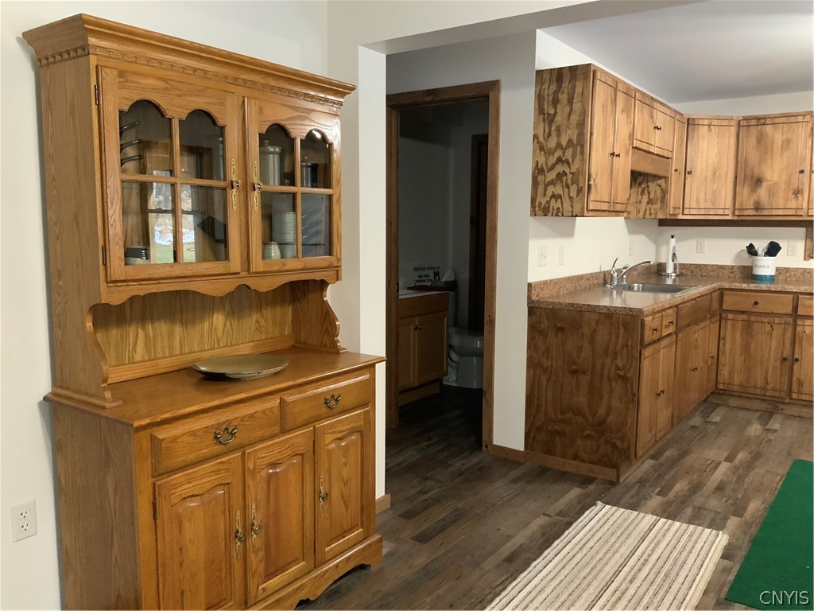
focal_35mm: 29
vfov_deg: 48.2
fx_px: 682
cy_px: 306
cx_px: 407
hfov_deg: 61.7
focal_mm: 3
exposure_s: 1/60
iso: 250
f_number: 1.8
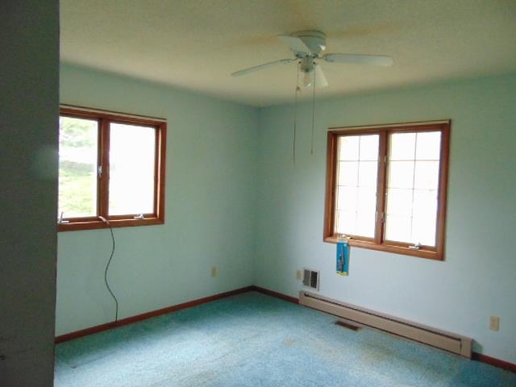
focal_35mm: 25
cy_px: 194
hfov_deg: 69.4
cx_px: 258
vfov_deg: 54.9
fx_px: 373
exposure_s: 1/40
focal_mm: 4.5
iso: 400
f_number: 3
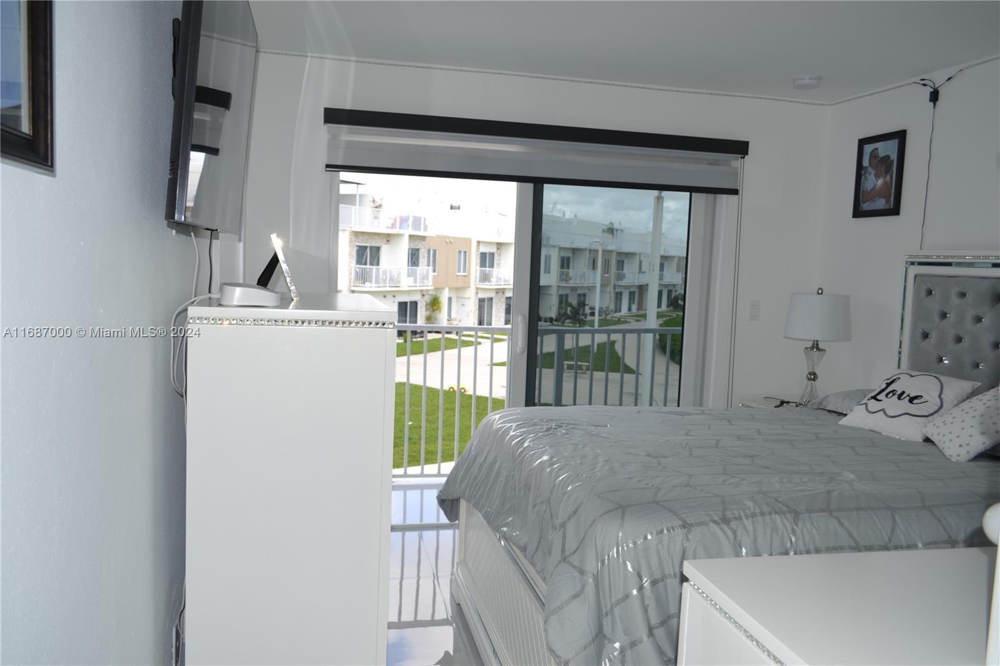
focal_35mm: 27
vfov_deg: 47.9
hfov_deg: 67.4
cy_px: 333
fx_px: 750
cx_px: 500
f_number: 4.5
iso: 100
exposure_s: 1/200
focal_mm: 18
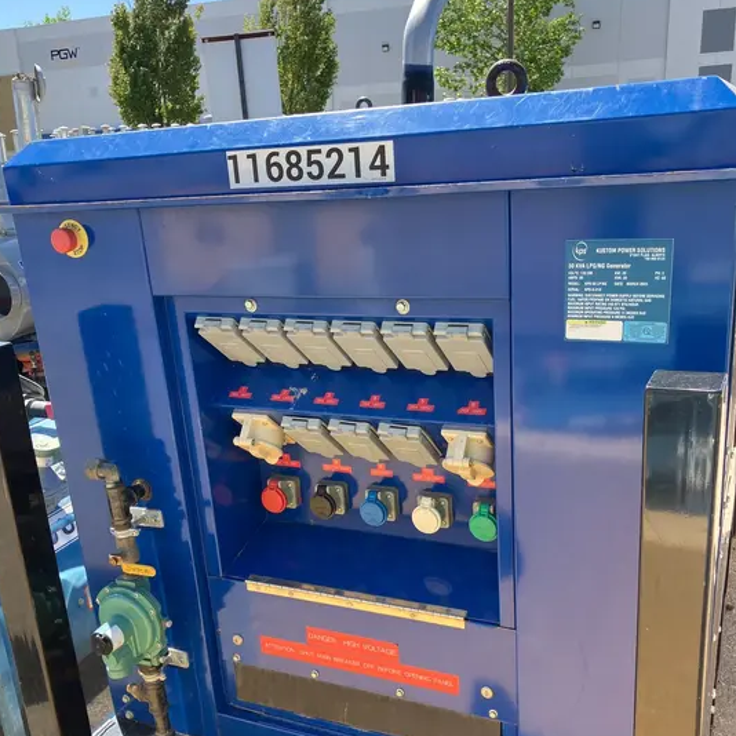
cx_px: 358
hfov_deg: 48.4
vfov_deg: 48.1
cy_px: 451
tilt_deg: -17.3
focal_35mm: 34
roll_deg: +2.3
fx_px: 818
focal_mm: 3.99
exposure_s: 1/376
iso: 32
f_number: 1.8
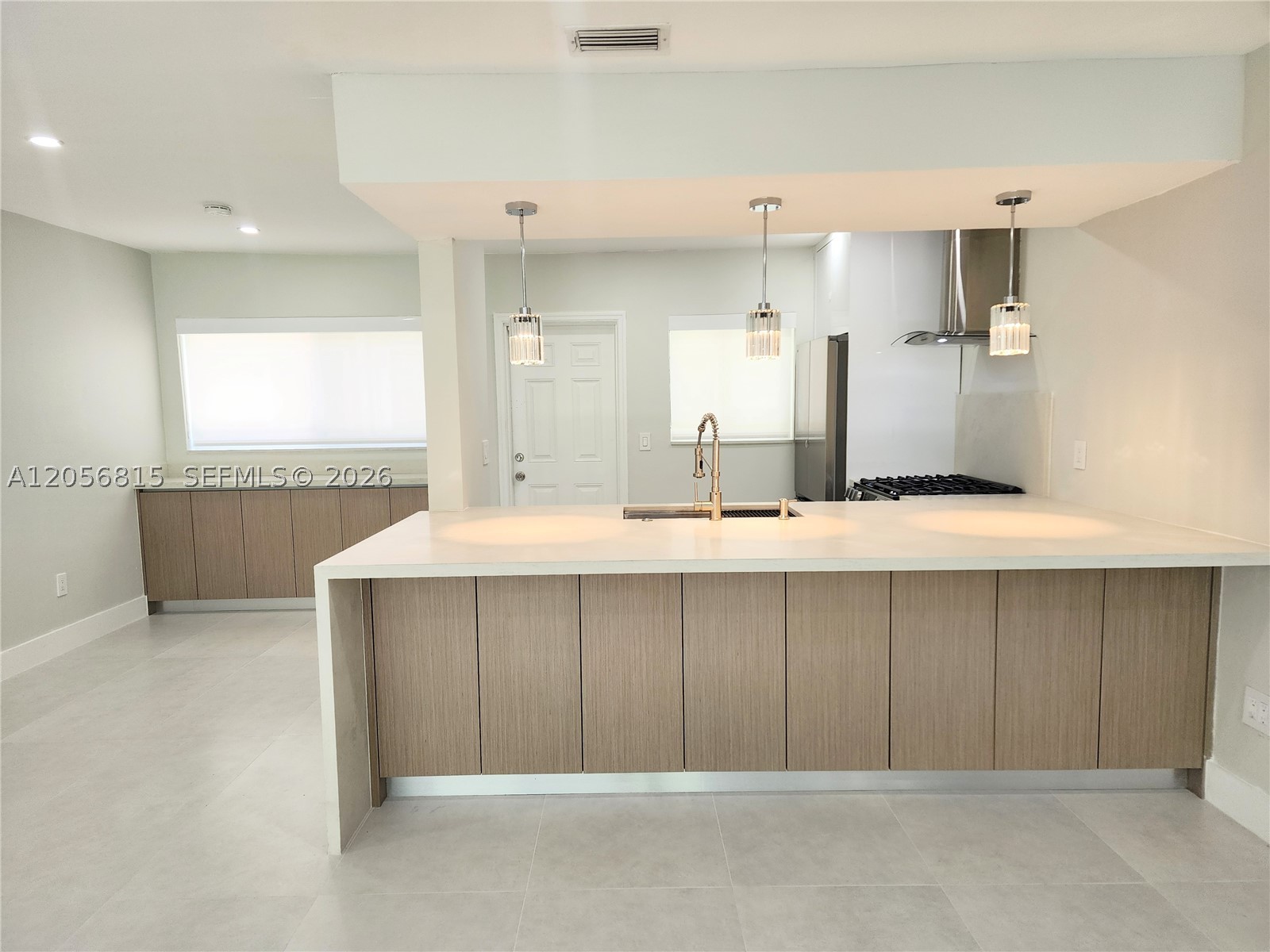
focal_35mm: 23
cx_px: 635
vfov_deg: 58.9
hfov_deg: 73.9
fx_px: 844
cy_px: 476
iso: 125
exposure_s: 1/180
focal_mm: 6.4
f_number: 1.8
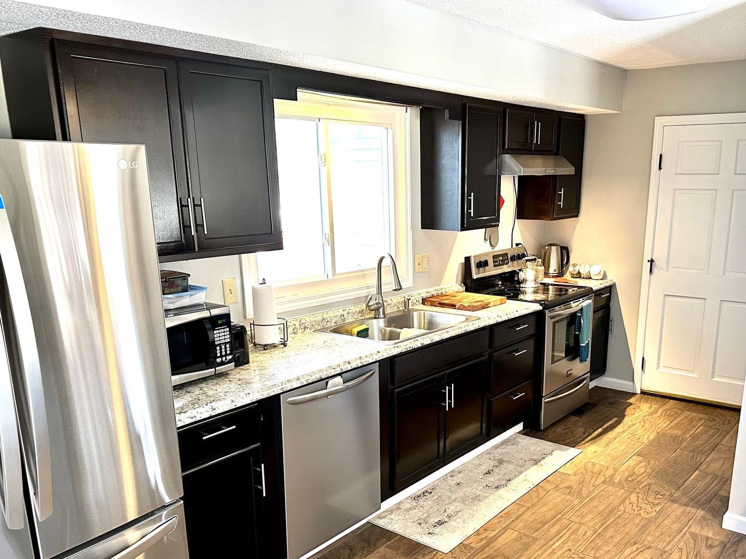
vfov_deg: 45.0
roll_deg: +0.1
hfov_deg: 58.0
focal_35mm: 31
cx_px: 434
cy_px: 353
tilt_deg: -15.7
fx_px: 668
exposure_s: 1/60
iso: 320
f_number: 1.78
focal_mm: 6.86
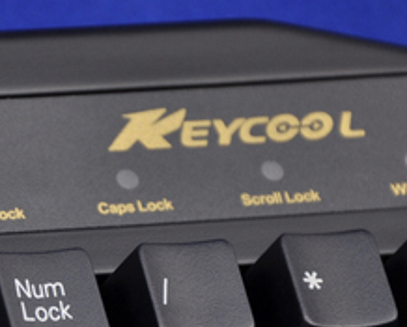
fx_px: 5711
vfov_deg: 3.3
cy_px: 277
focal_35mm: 474
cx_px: -11
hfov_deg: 4.1
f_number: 5.6
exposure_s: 1/20
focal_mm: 105
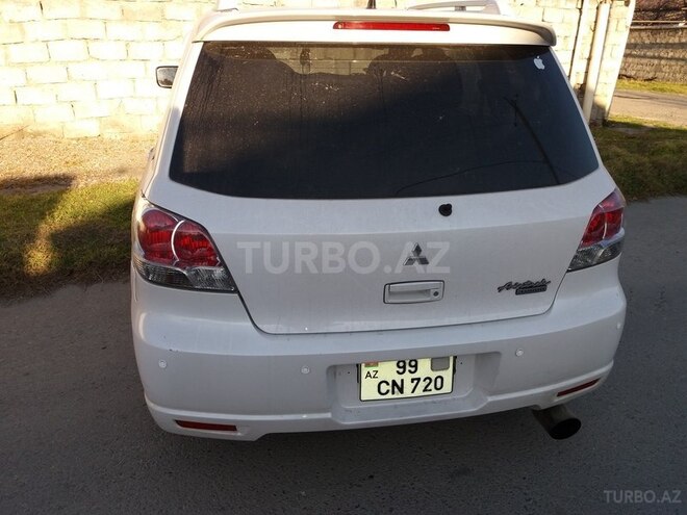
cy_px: 258
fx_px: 556
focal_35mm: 28
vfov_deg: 49.7
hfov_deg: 63.4
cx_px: 344
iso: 64
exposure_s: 1/637
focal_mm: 3.7
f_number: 1.9
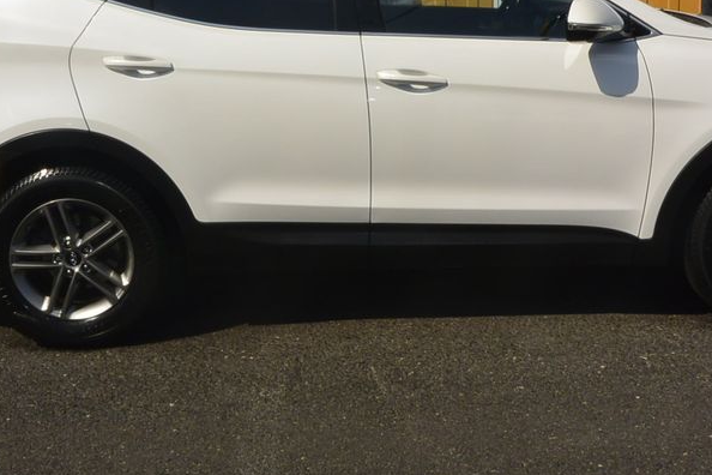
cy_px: 91
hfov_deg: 39.5
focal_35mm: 50
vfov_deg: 26.5
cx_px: 396
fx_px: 989
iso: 160
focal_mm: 11
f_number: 16
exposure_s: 1/250
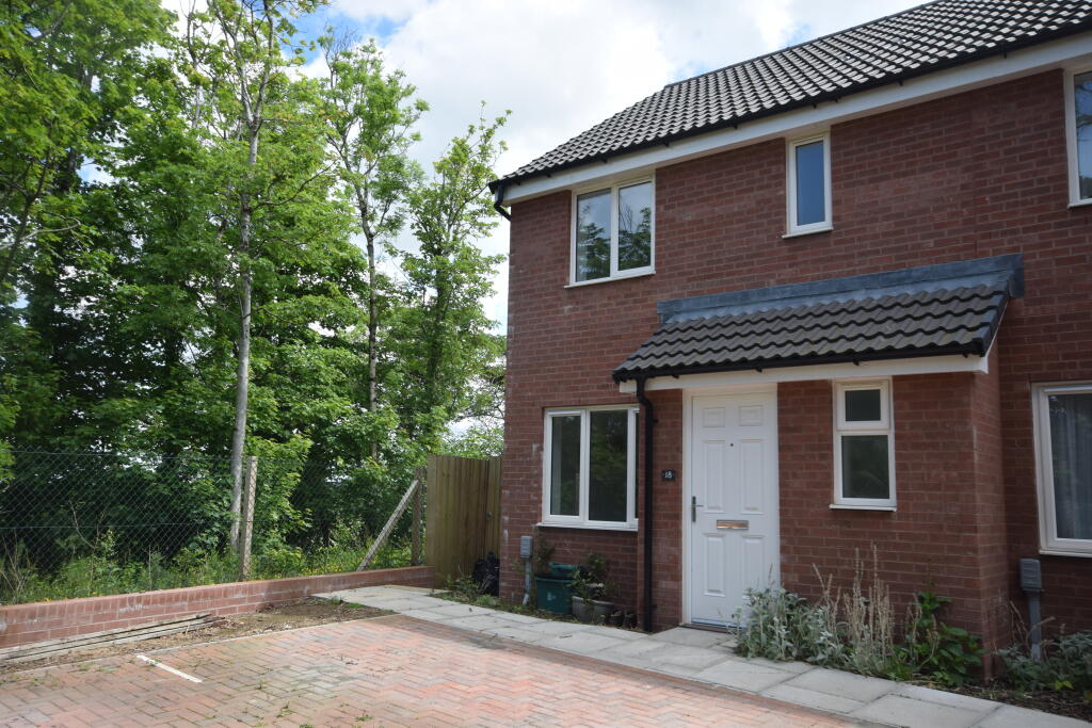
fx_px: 910
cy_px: 364
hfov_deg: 61.9
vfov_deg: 43.6
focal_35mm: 30
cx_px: 546
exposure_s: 1/250
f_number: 8
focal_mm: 20
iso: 250
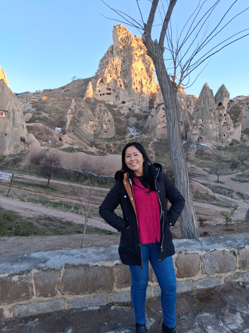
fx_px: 249
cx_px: 124
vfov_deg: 67.3
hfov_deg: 53.1
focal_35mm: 26
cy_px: 166
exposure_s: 1/120
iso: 40
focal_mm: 3.98
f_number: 1.8
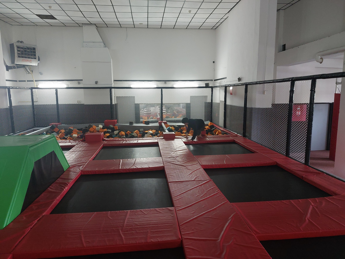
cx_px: 172
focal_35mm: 25
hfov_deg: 69.4
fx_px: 249
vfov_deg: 54.9
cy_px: 130
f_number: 1.8
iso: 400
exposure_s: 1/50
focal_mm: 5.23
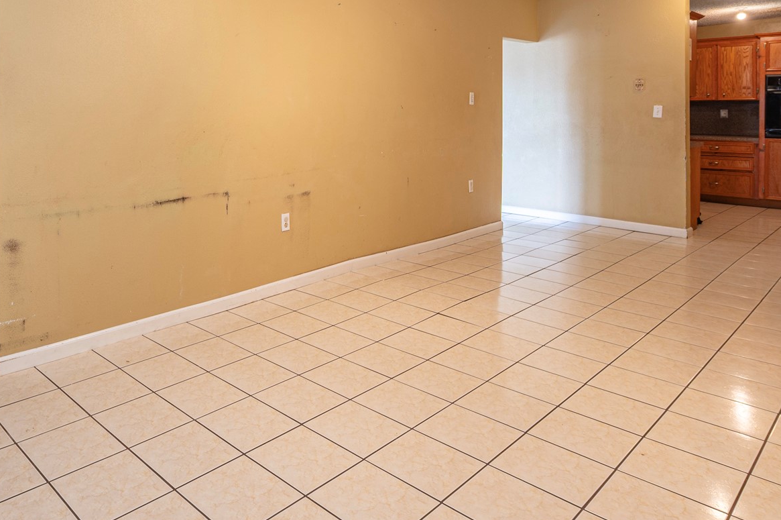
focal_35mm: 28
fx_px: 607
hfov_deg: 62.9
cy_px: 119
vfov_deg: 44.5
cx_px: 229
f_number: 9
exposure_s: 1/2.5
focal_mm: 15
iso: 100
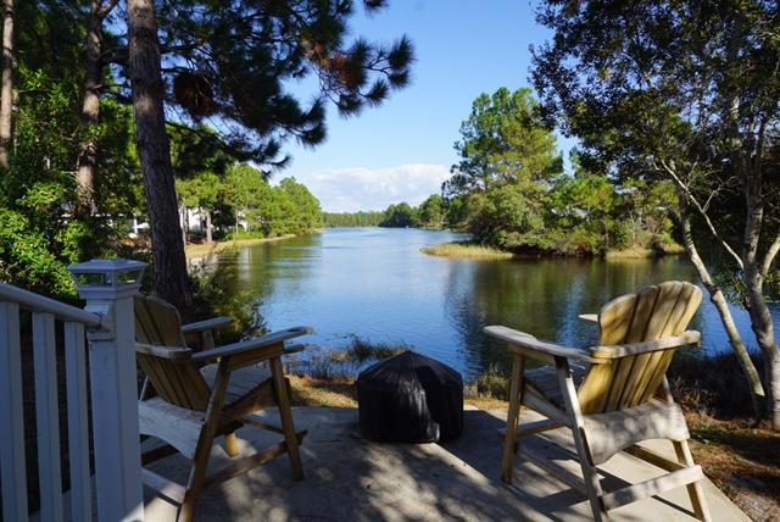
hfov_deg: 73.7
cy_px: 261
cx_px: 390
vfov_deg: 53.2
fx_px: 520
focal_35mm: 24
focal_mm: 16
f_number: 10
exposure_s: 1/100
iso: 100
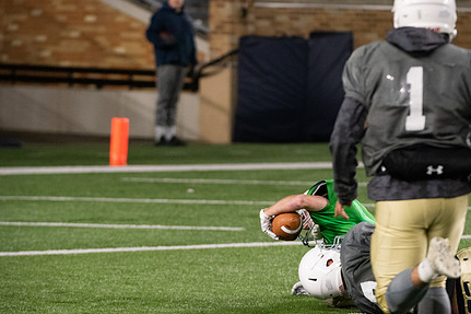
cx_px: 259
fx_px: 3871
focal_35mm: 296
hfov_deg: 7.0
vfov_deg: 4.6
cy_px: 161
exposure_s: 1/500
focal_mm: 220
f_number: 4.5
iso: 5000
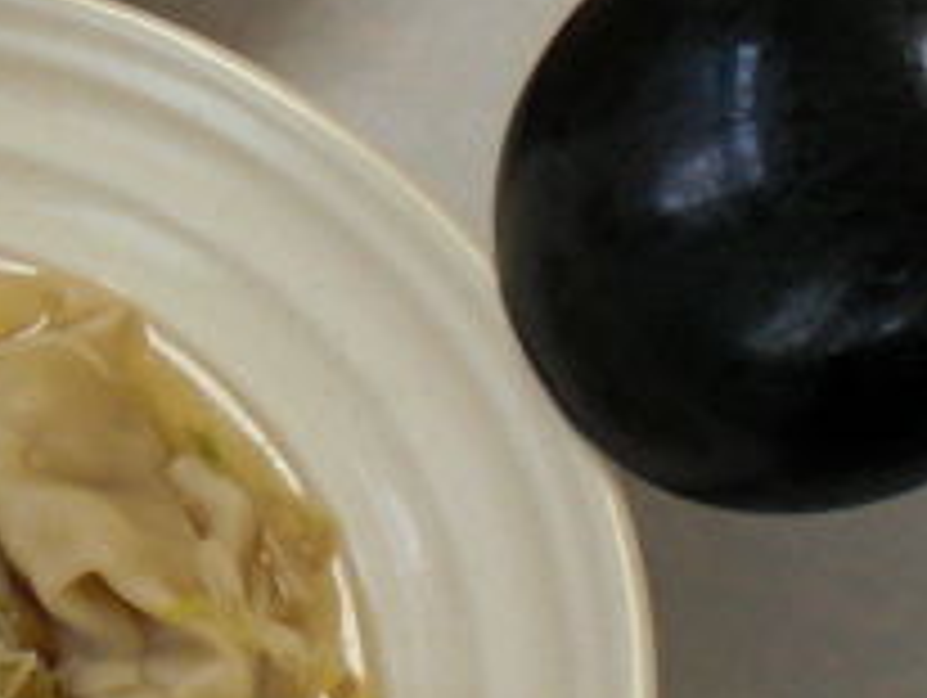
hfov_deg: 16.2
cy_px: 252
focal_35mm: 118
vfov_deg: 12.6
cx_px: -108
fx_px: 3164
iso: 200
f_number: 3.1
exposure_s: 1/60
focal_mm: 6.3
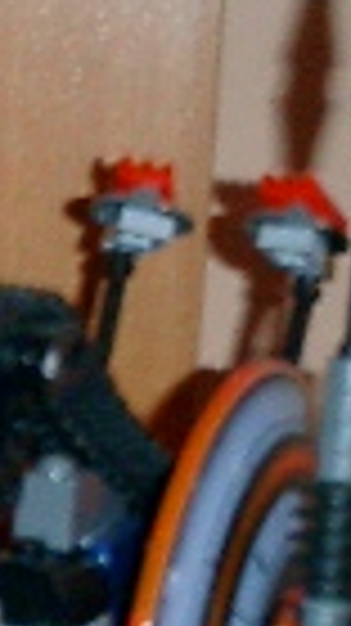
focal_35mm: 180
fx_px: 2984
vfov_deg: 11.9
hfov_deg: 6.3
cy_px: 531
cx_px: -603
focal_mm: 7.5
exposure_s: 1/30
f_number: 3.2
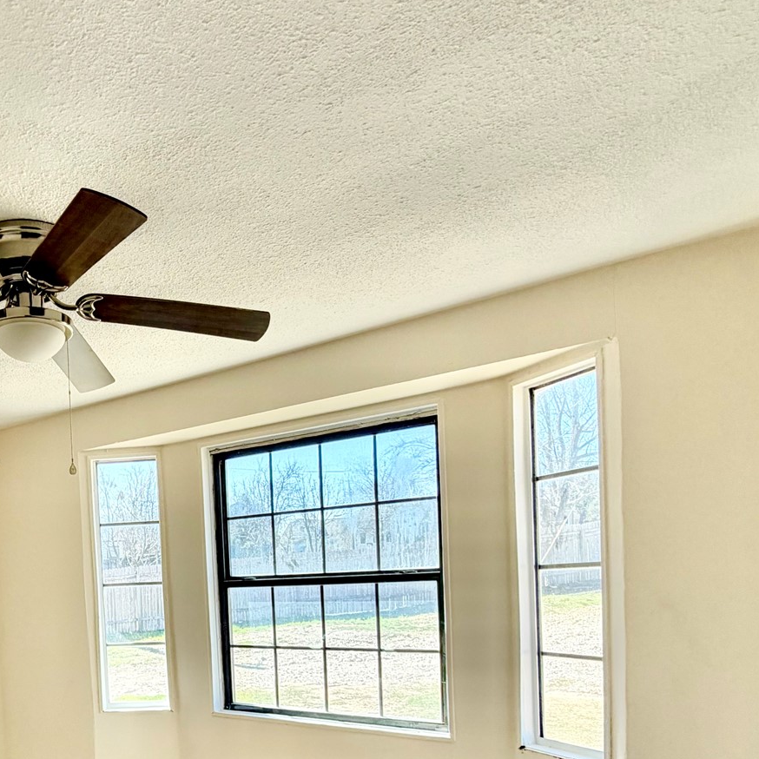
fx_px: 719
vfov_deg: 52.1
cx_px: 148
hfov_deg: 52.0
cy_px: 608
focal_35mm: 29
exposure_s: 1/187
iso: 50
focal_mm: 2.22
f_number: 2.2
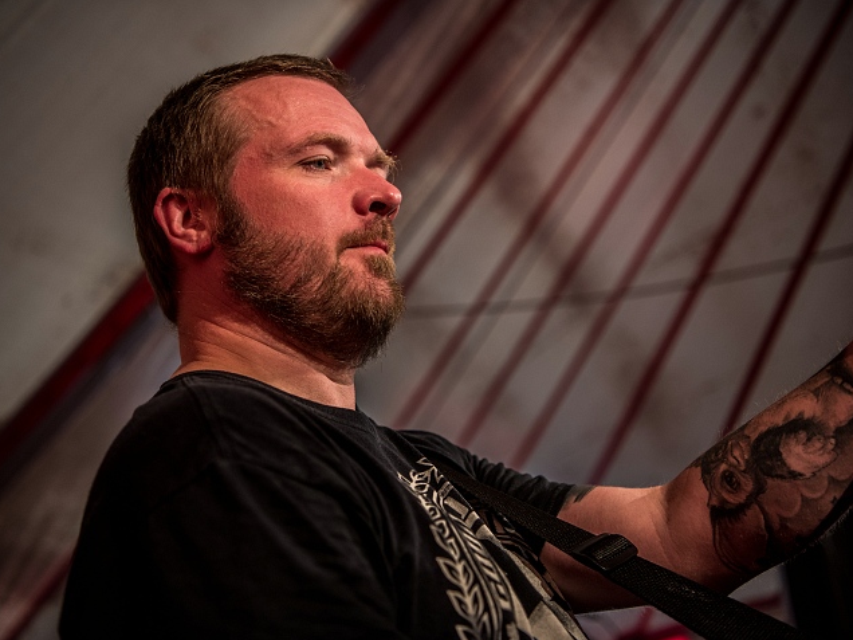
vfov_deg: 29.7
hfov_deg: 38.9
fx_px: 1207
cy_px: 320
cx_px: 409
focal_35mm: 49
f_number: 2.8
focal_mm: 45
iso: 640
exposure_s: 1/100
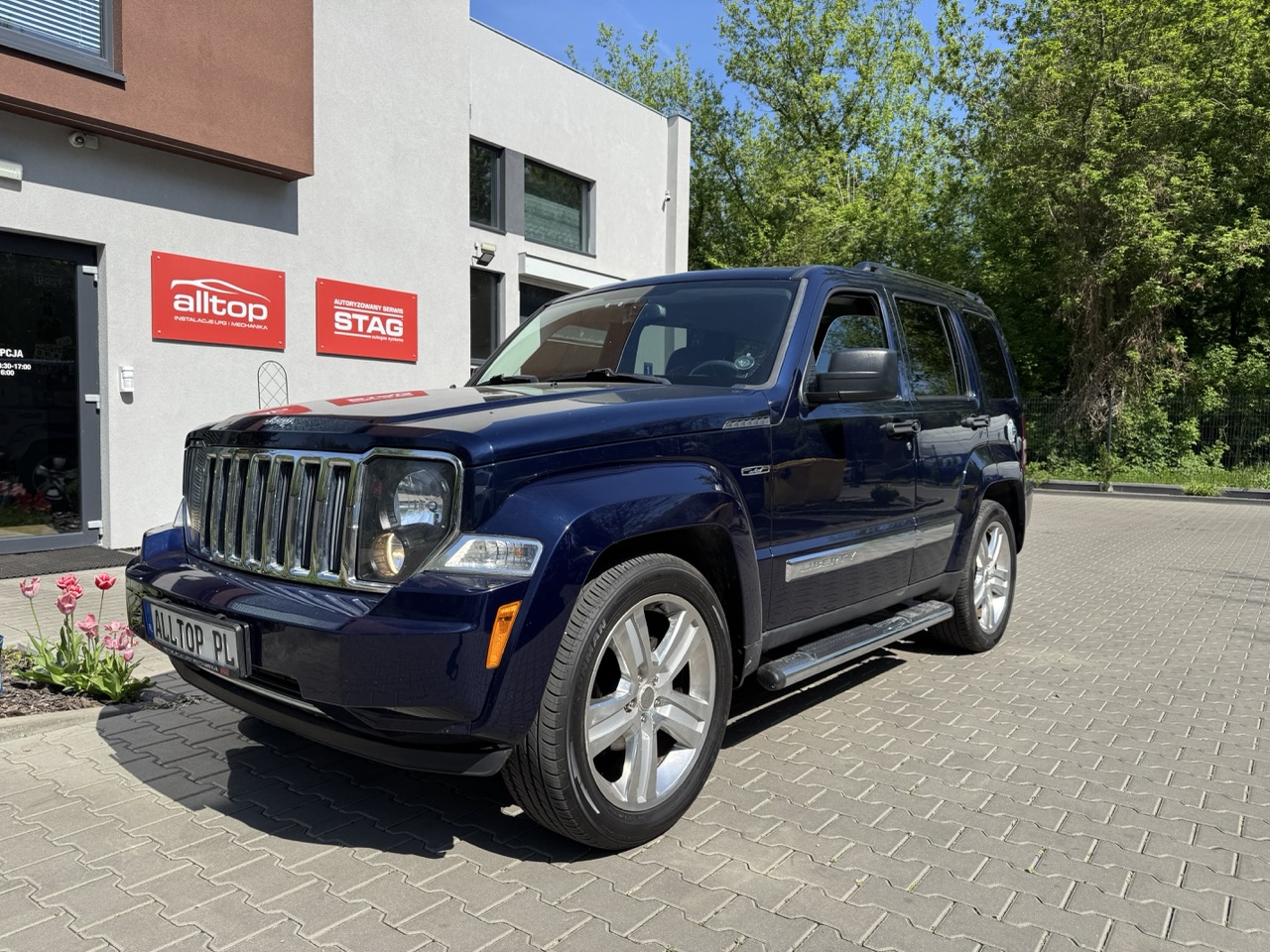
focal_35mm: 24
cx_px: 635
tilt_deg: -3.6
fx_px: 881
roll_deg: -0.4
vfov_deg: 56.8
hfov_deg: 71.6
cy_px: 476
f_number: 1.78
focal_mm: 6.76
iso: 80
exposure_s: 1/4049
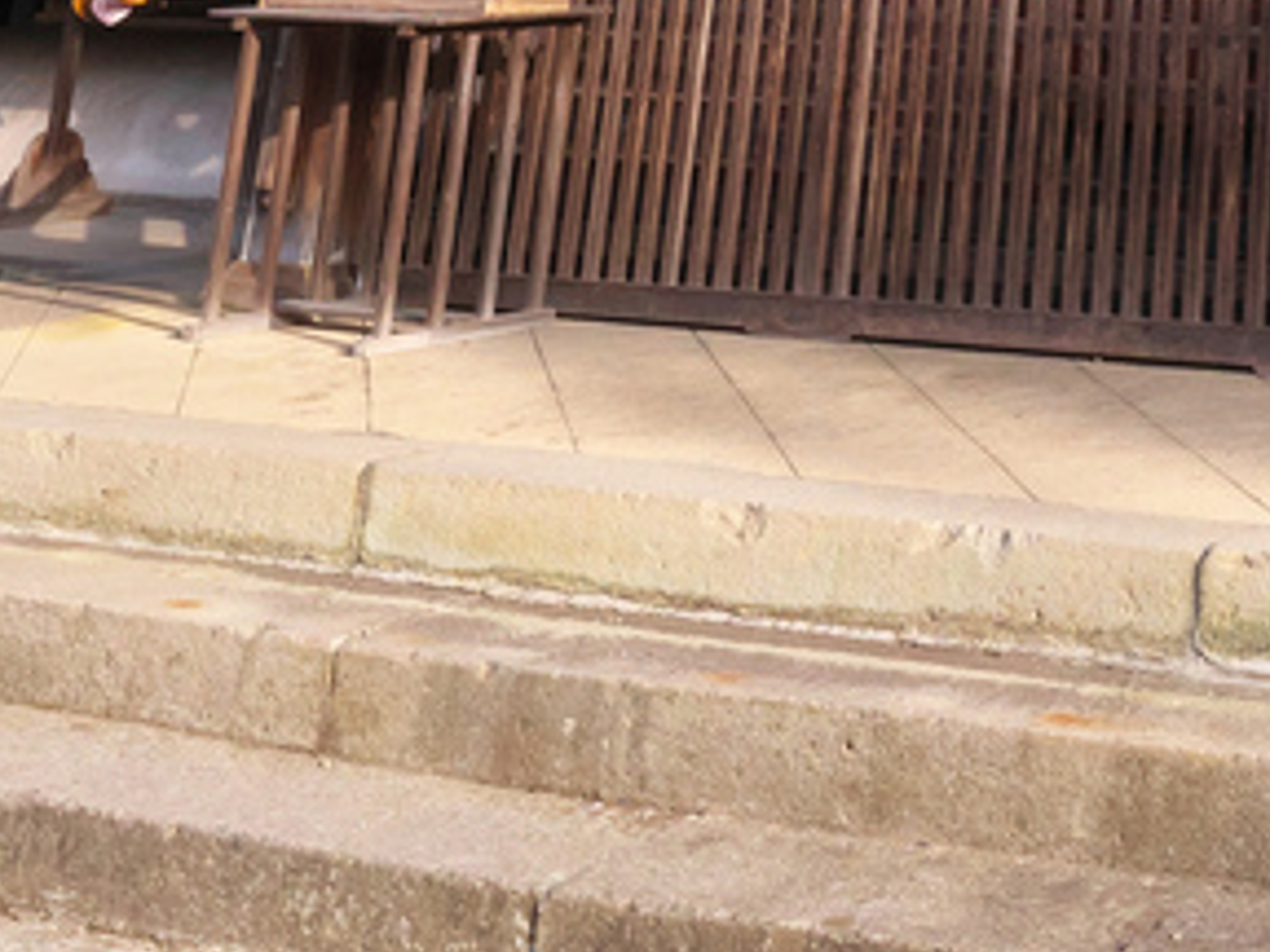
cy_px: -1320
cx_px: 1680
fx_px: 2935
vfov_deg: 13.5
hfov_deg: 21.8
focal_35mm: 80
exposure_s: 1/500
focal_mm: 12
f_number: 8
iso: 800
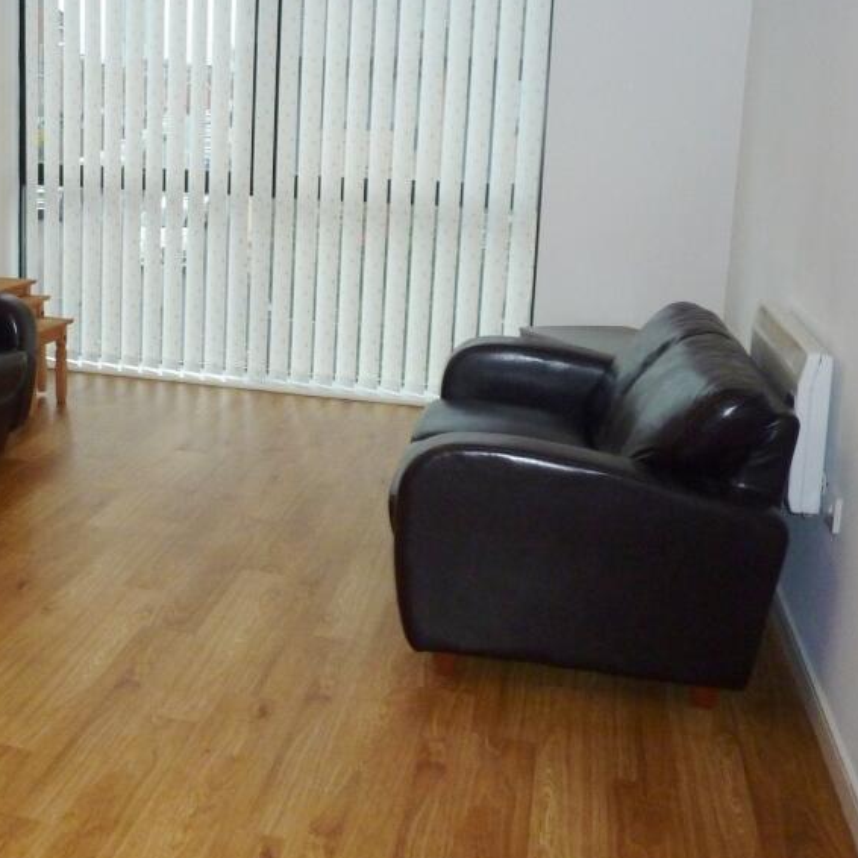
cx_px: 211
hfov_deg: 40.6
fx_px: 1122
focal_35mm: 40
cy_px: 299
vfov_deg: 41.4
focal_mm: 4.1
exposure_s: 1/60
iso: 200
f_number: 3.3
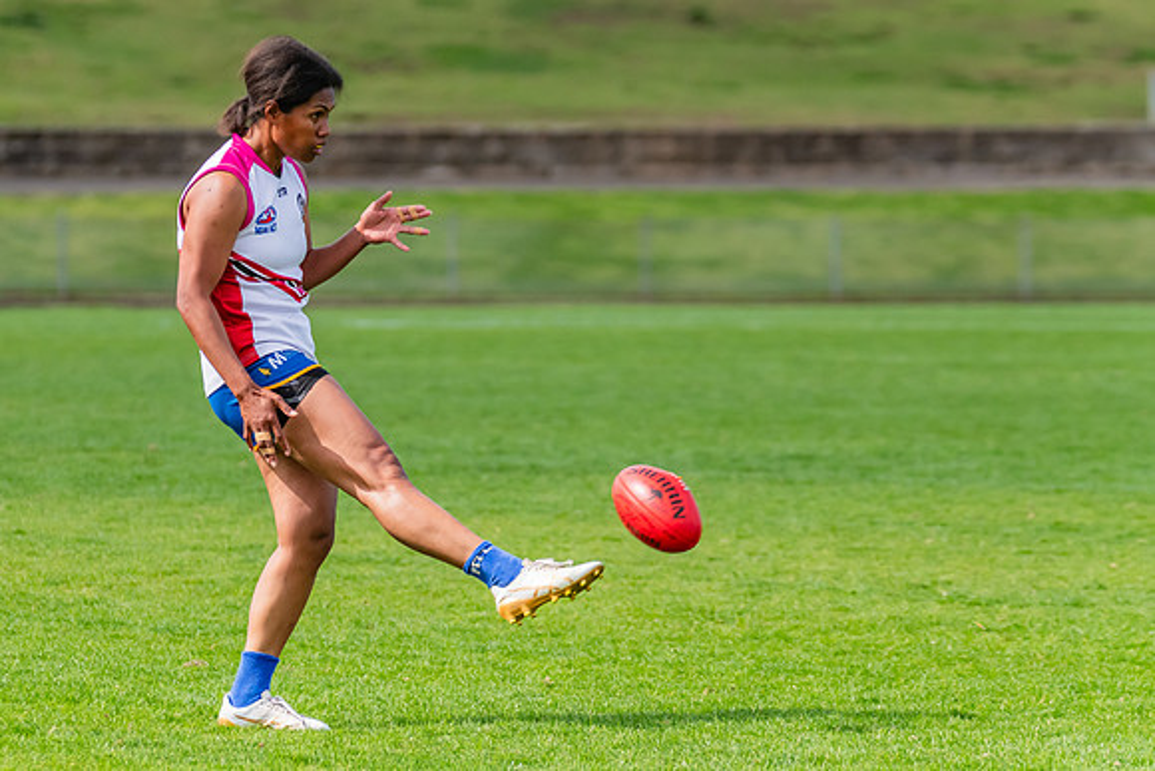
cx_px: 260
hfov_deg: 5.4
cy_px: 410
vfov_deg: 3.6
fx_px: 12137
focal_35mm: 378
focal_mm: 240
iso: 800
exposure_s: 1/1600
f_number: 5.6
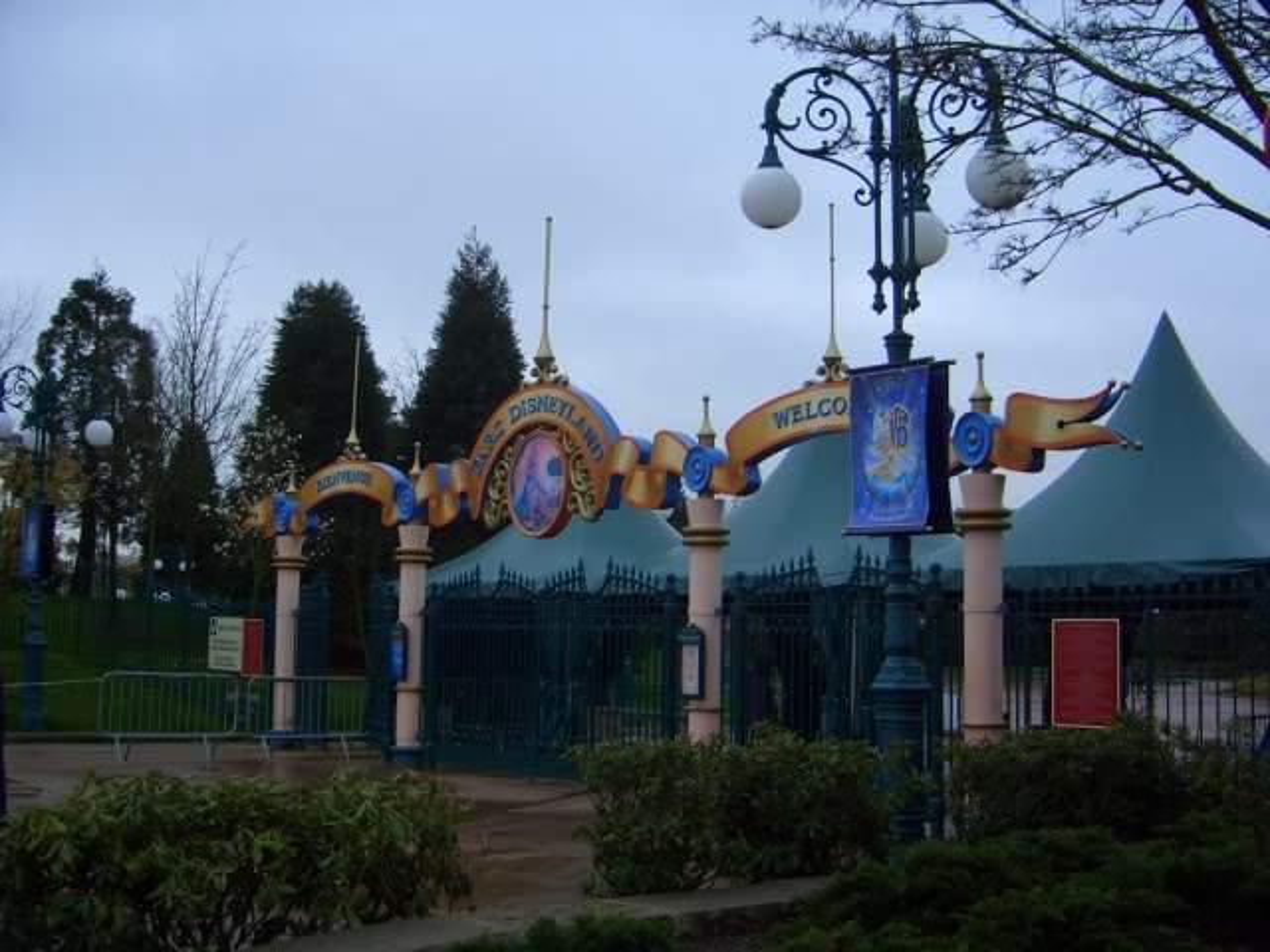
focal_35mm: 39
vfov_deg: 36.8
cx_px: 635
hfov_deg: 47.9
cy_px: 476
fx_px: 1431
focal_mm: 8
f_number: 2.8
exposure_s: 1/200
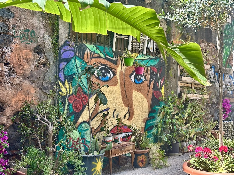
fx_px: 324
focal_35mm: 48
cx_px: 117
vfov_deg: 30.3
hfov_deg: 39.7
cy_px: 88
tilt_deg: +2.6
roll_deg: -1.6
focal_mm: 6.86
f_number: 1.78
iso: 64
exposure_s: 1/330
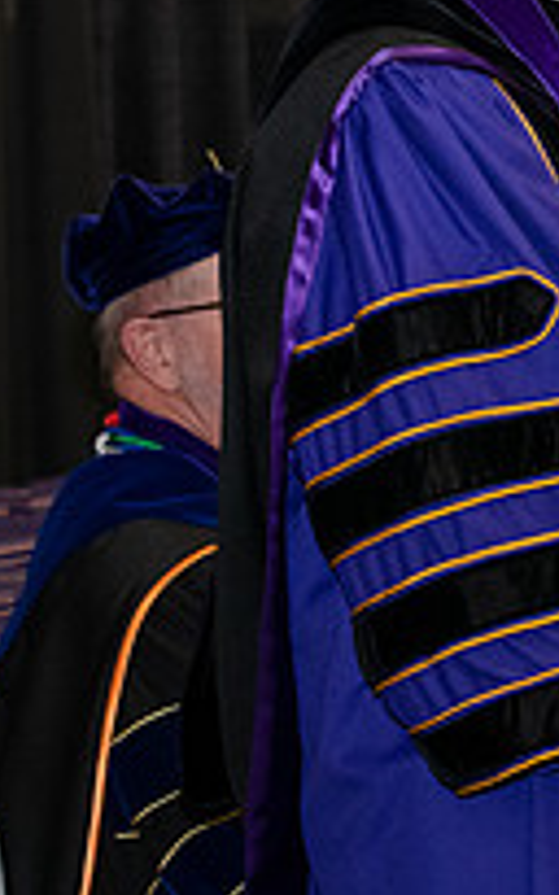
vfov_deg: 9.7
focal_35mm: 216
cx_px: 786
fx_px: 5269
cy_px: 76
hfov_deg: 6.0
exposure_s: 1/200
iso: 2500
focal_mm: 75
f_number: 5.6
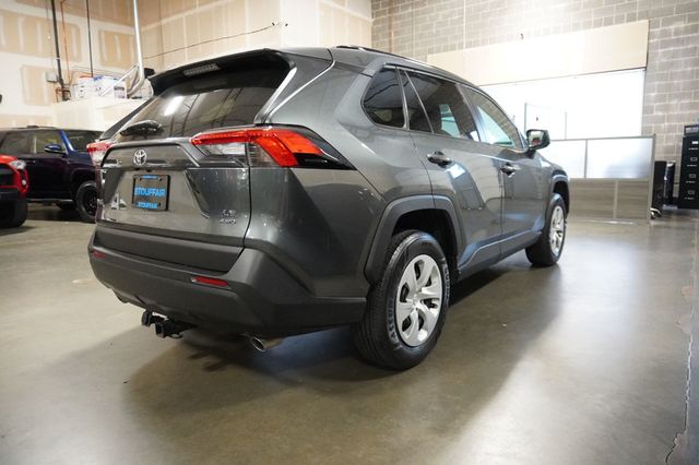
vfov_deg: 53.1
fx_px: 466
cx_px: 350
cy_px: 232
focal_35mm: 24
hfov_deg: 73.8
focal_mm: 16
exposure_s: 1/160
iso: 6400
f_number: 3.5
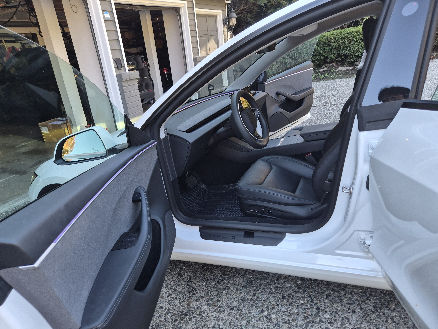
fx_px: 291
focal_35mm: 23
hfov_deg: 73.9
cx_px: 219
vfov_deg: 58.9
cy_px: 164
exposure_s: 1/180
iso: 64
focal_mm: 5.4
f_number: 1.8
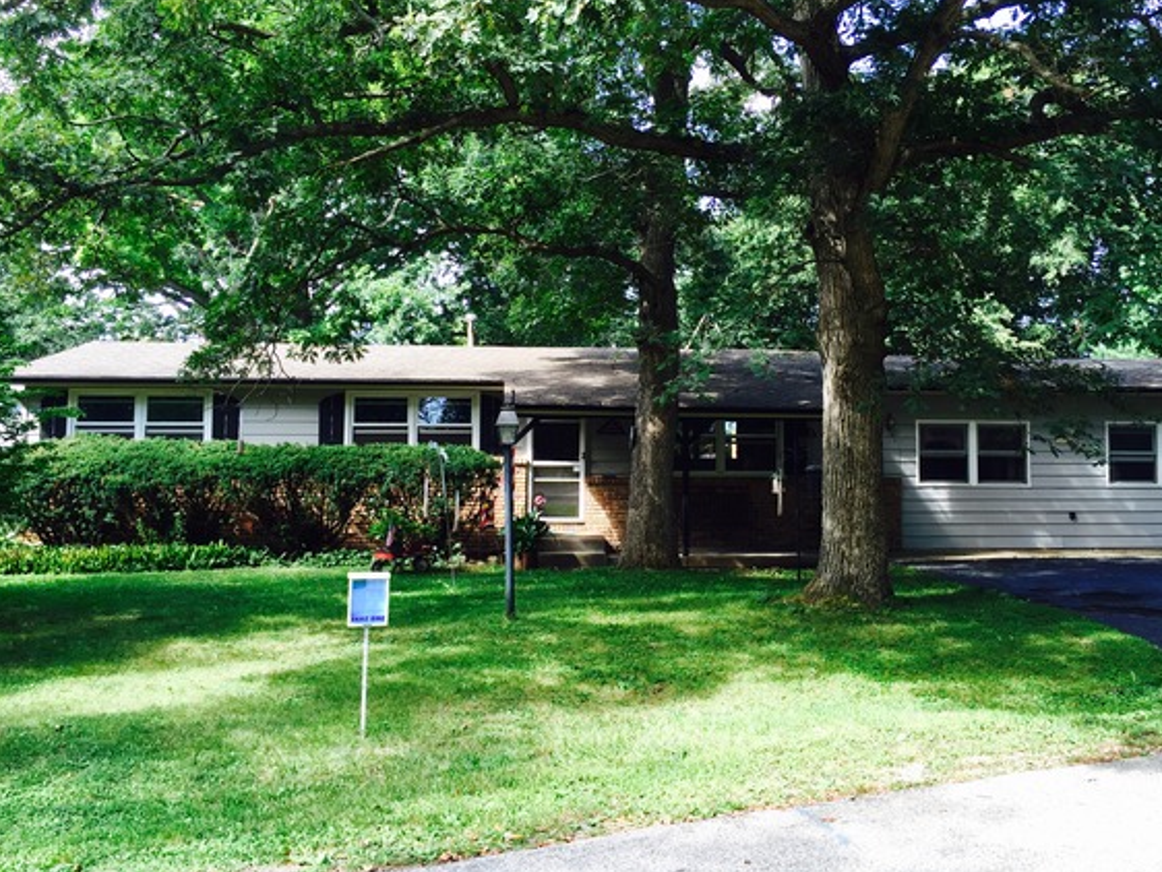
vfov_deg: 42.9
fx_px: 1108
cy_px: 397
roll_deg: -0.8
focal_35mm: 33
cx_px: 649
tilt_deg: +4.5
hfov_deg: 55.2
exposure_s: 1/172
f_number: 2.2
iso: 32
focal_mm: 4.15
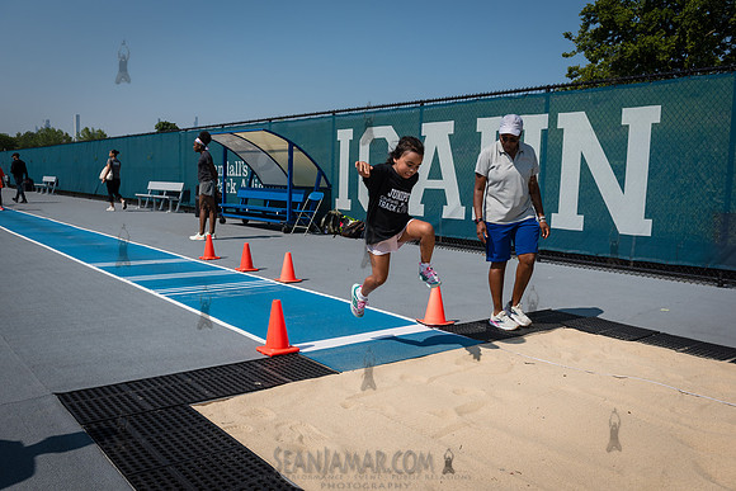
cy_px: 246
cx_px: 368
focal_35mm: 32
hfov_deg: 58.7
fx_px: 654
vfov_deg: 41.1
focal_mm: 32
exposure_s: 1/2500
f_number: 5.6
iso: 400
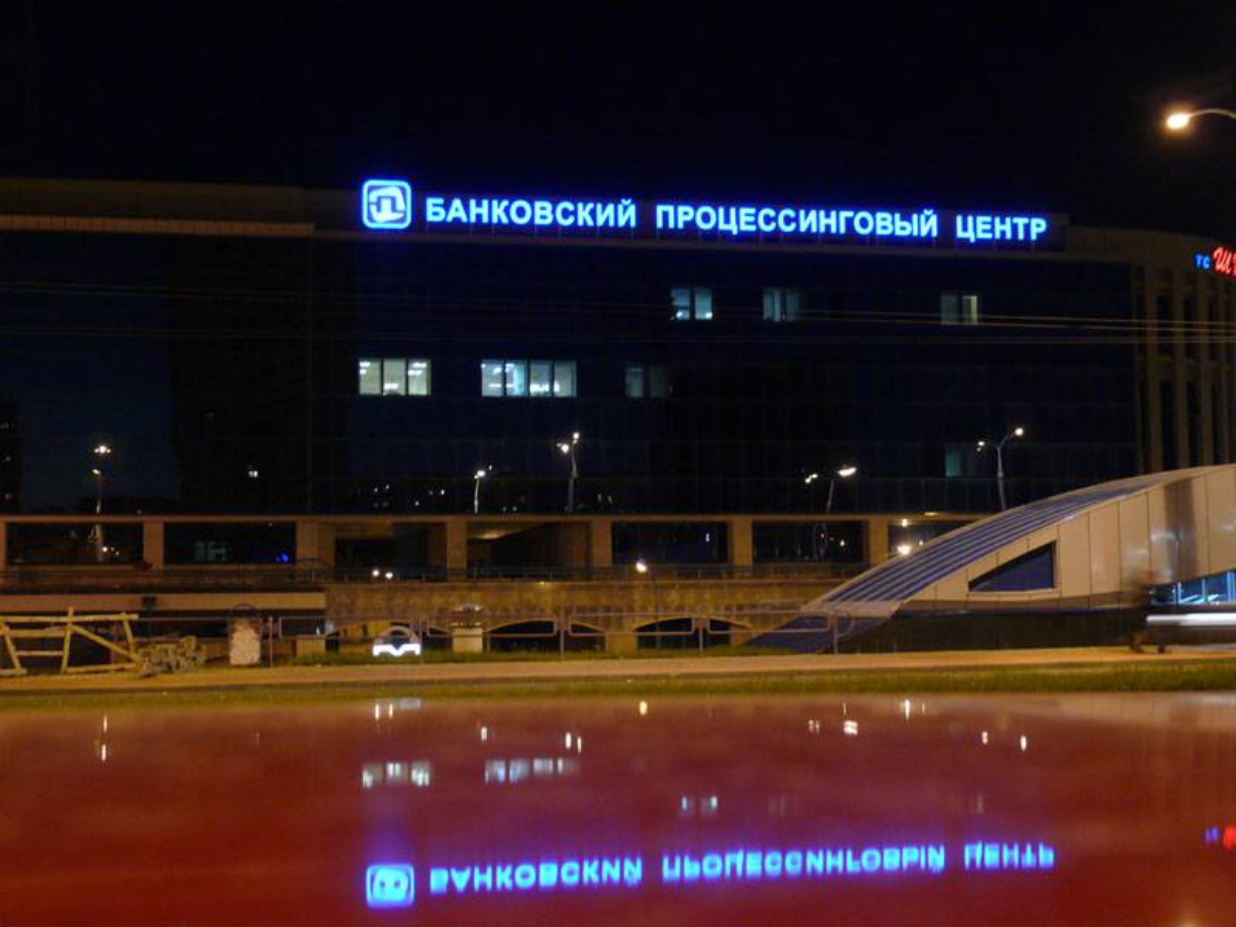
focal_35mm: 50
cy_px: 464
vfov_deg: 29.1
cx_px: 618
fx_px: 1785
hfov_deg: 38.2
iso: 200
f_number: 3.2
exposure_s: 1/2
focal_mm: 10.6
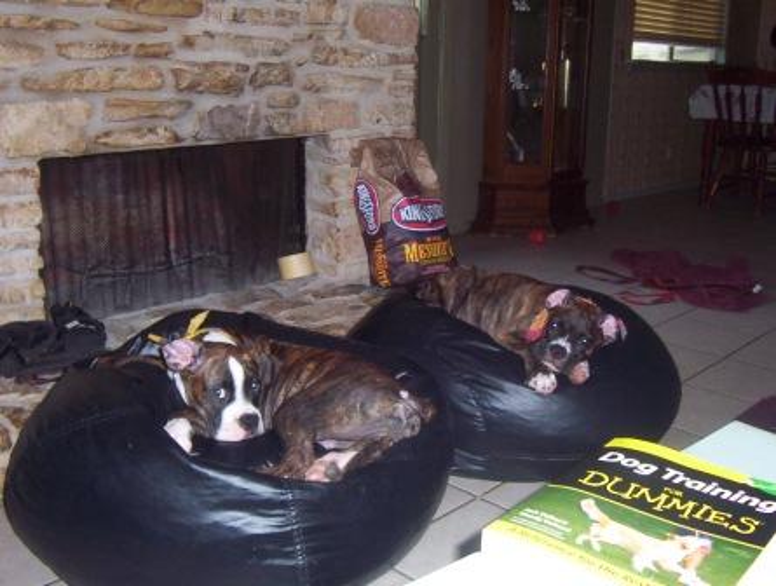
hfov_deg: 51.2
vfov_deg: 39.8
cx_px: 388
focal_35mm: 36
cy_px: 293
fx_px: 809
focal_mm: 5.54
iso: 140
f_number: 2.76
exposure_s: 1/30
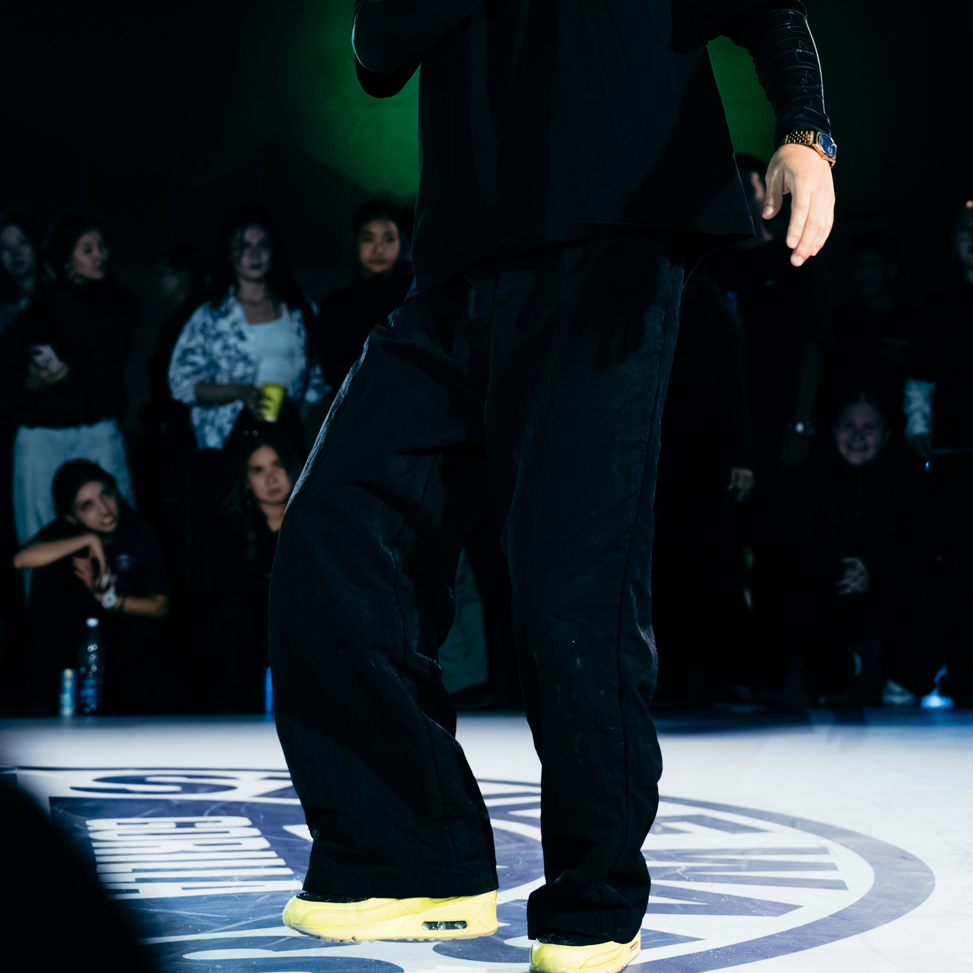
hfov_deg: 22.8
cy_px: 266
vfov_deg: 22.6
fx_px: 2417
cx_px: 529
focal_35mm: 76
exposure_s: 1/800
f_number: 2.8
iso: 3200
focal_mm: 40
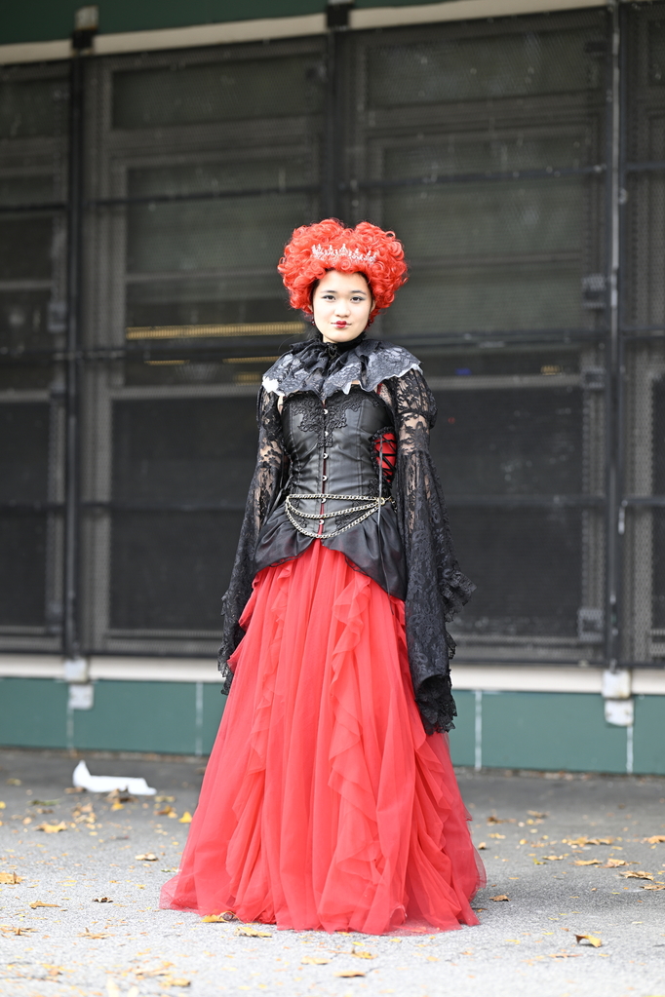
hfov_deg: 16.1
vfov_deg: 23.9
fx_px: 2355
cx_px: 332
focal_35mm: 85
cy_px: 498
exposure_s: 1/400
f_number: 1.8
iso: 100
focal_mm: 85
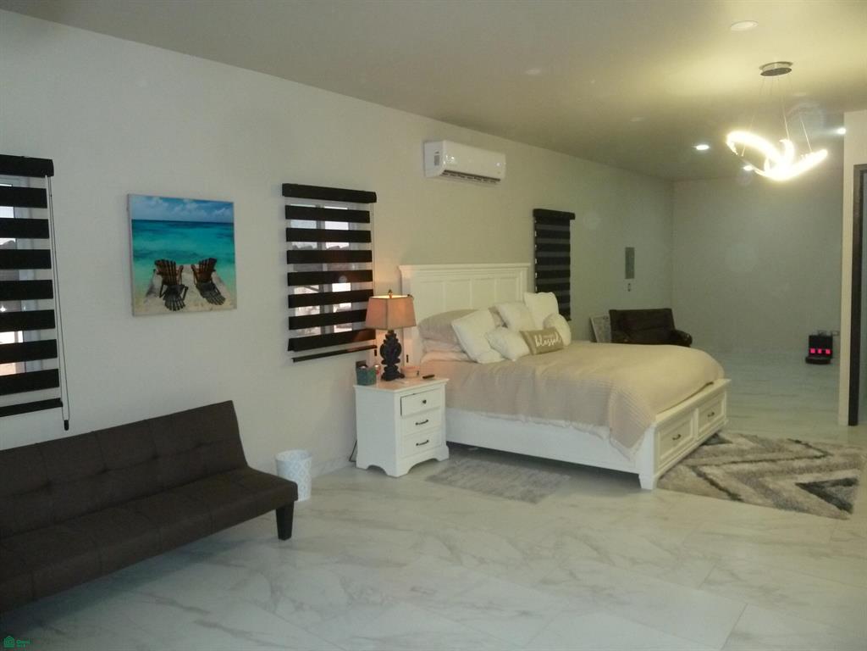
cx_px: 434
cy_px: 326
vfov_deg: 54.9
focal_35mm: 25
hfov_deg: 69.4
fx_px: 626
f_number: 3.3
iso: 320
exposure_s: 1/30
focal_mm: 4.1
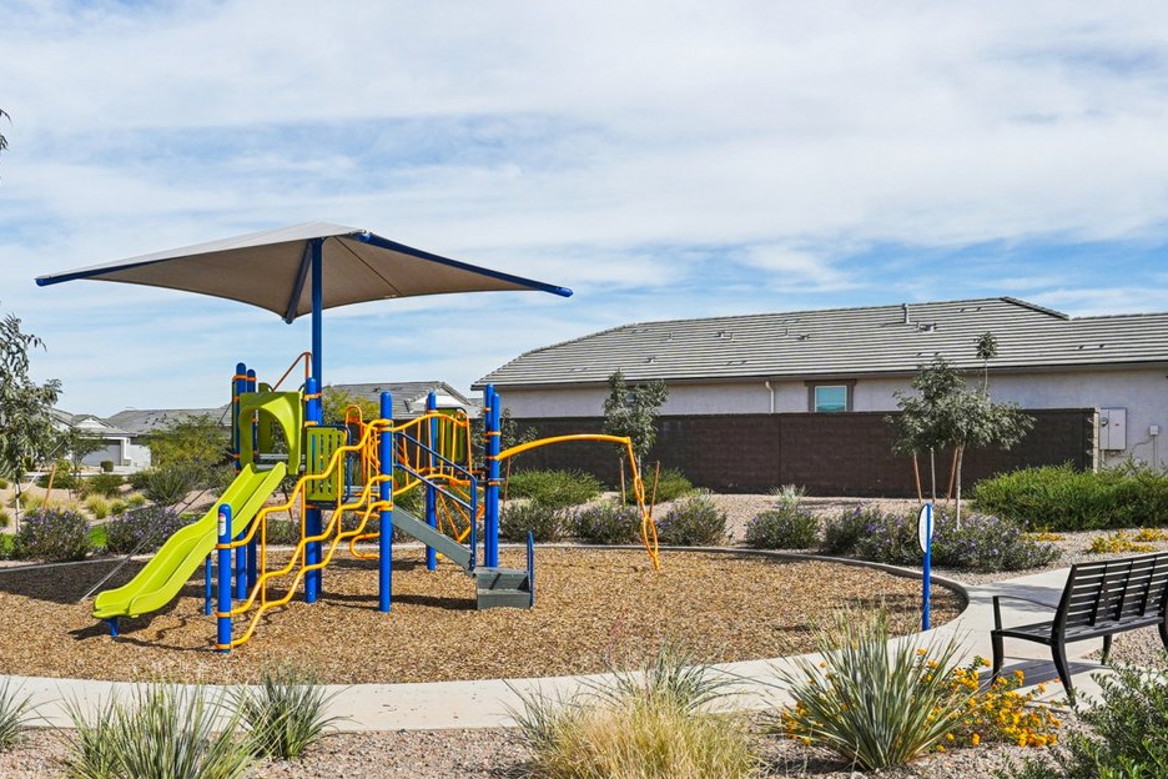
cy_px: 459
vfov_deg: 37.7
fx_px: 1135
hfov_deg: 54.0
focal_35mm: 35
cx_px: 467
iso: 200
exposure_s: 1/800
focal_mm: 16
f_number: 8
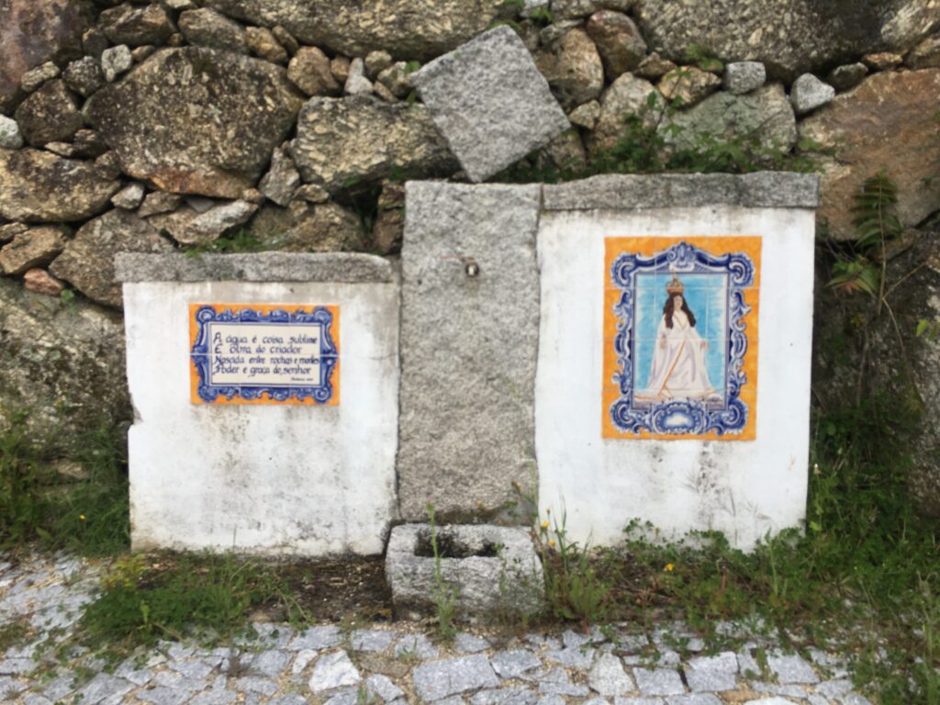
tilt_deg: -5.0
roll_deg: -0.6
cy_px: 352
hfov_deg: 61.7
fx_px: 787
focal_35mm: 29
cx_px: 470
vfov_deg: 48.2
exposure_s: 1/1202
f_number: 2.2
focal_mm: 4.15
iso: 25
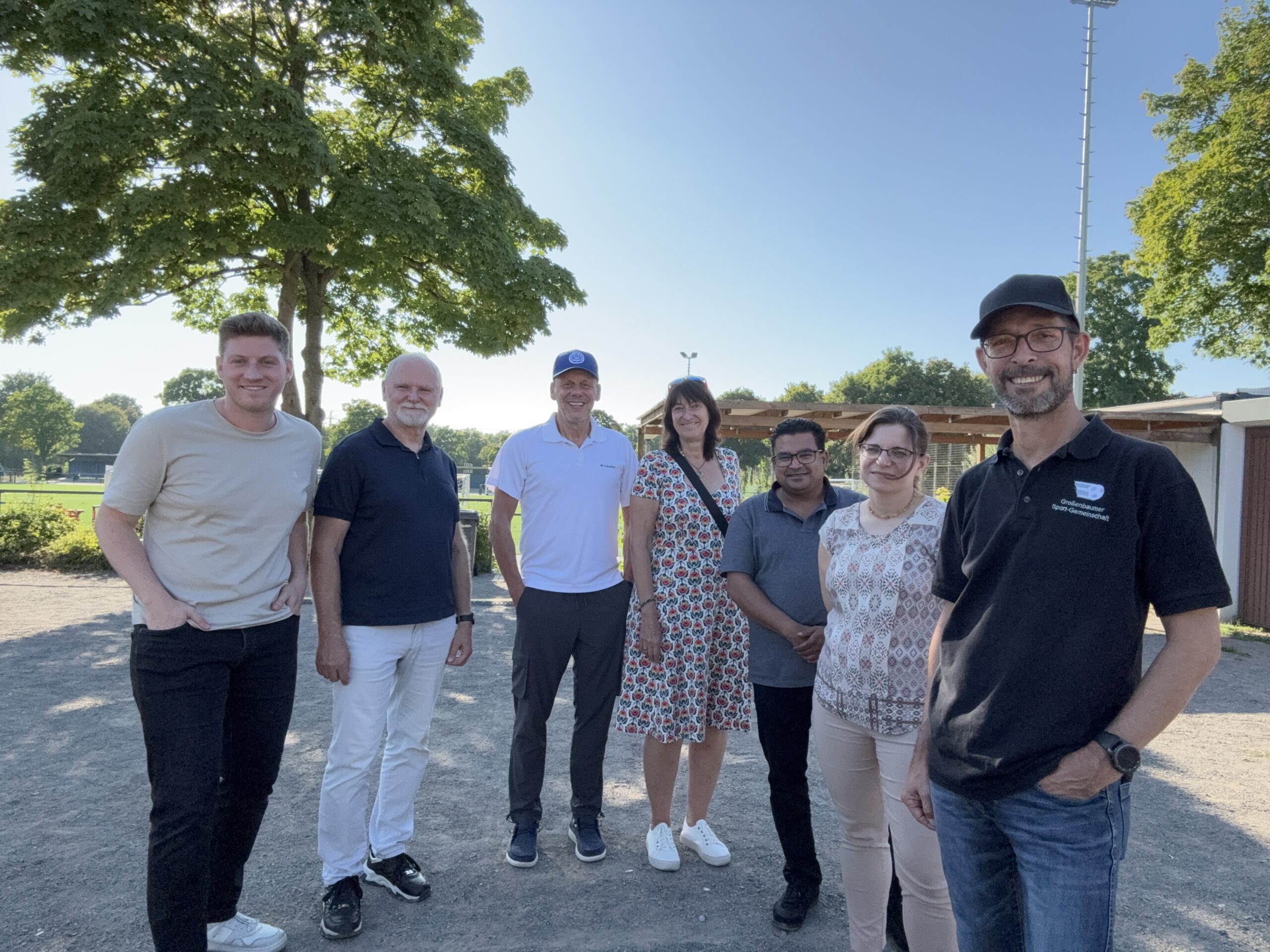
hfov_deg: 73.9
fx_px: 844
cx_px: 635
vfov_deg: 58.9
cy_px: 476
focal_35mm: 23
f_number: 1.9
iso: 40
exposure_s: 1/693
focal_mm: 2.69
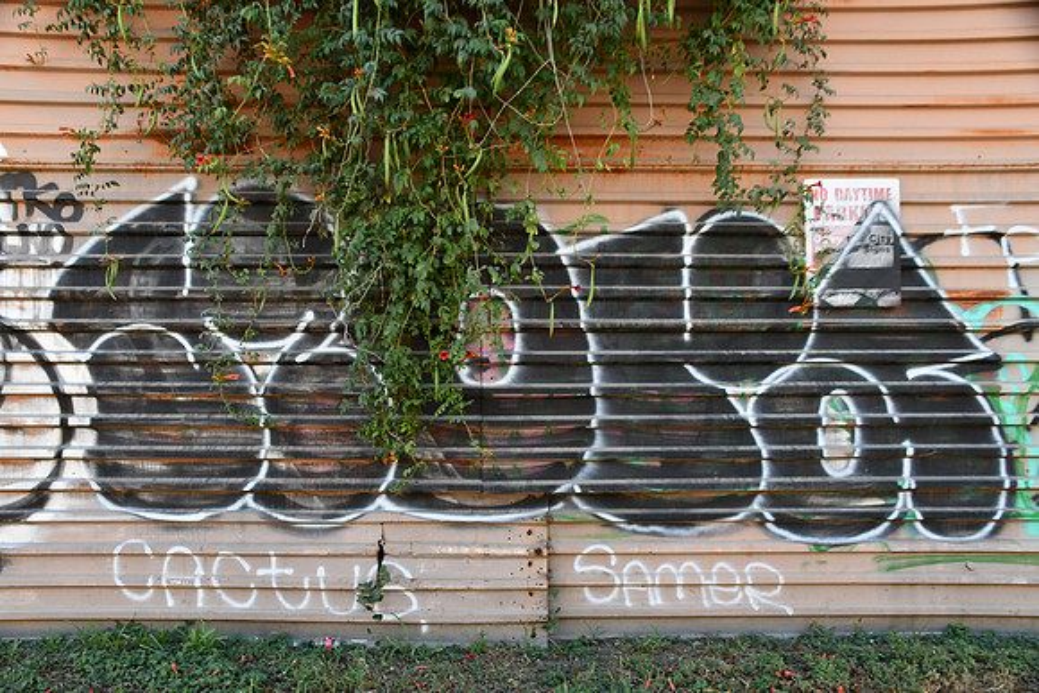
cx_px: 520
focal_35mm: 33
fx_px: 953
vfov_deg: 40.0
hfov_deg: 57.2
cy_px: 346
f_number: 5
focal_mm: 22
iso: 400
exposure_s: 1/250
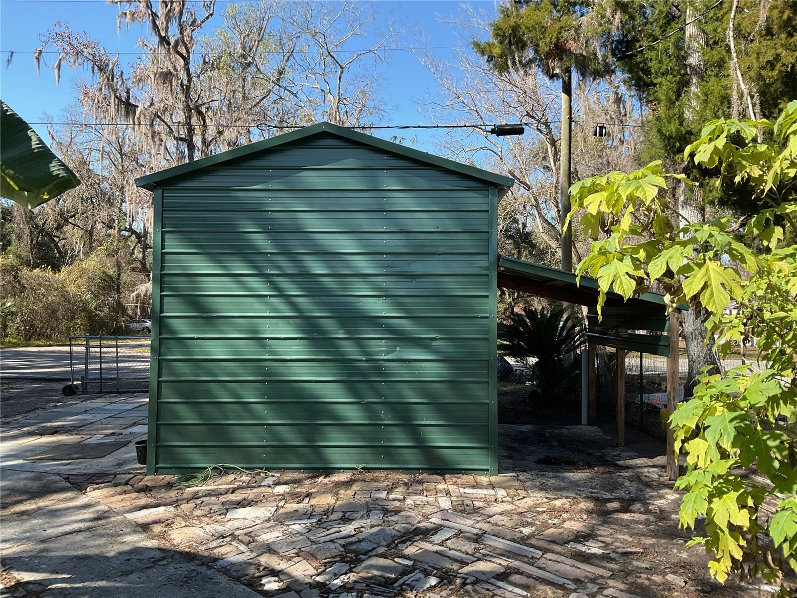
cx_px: 398
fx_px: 668
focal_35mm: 29
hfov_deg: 61.7
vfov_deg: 48.2
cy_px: 299
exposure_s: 1/627
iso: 16
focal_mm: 3
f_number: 1.8
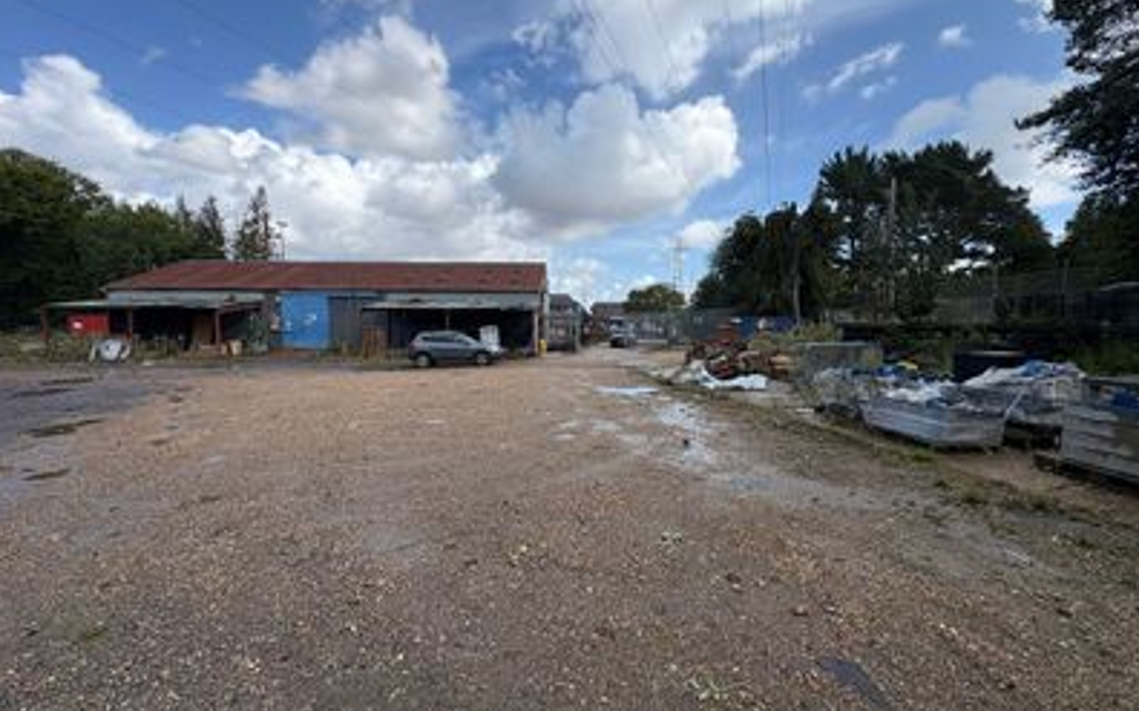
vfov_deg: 74.7
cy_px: 357
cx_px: 570
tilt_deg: -4.1
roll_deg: +0.1
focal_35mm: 15
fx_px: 465
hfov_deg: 101.5
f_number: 2.2
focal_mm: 2.22
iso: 50
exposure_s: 1/1395
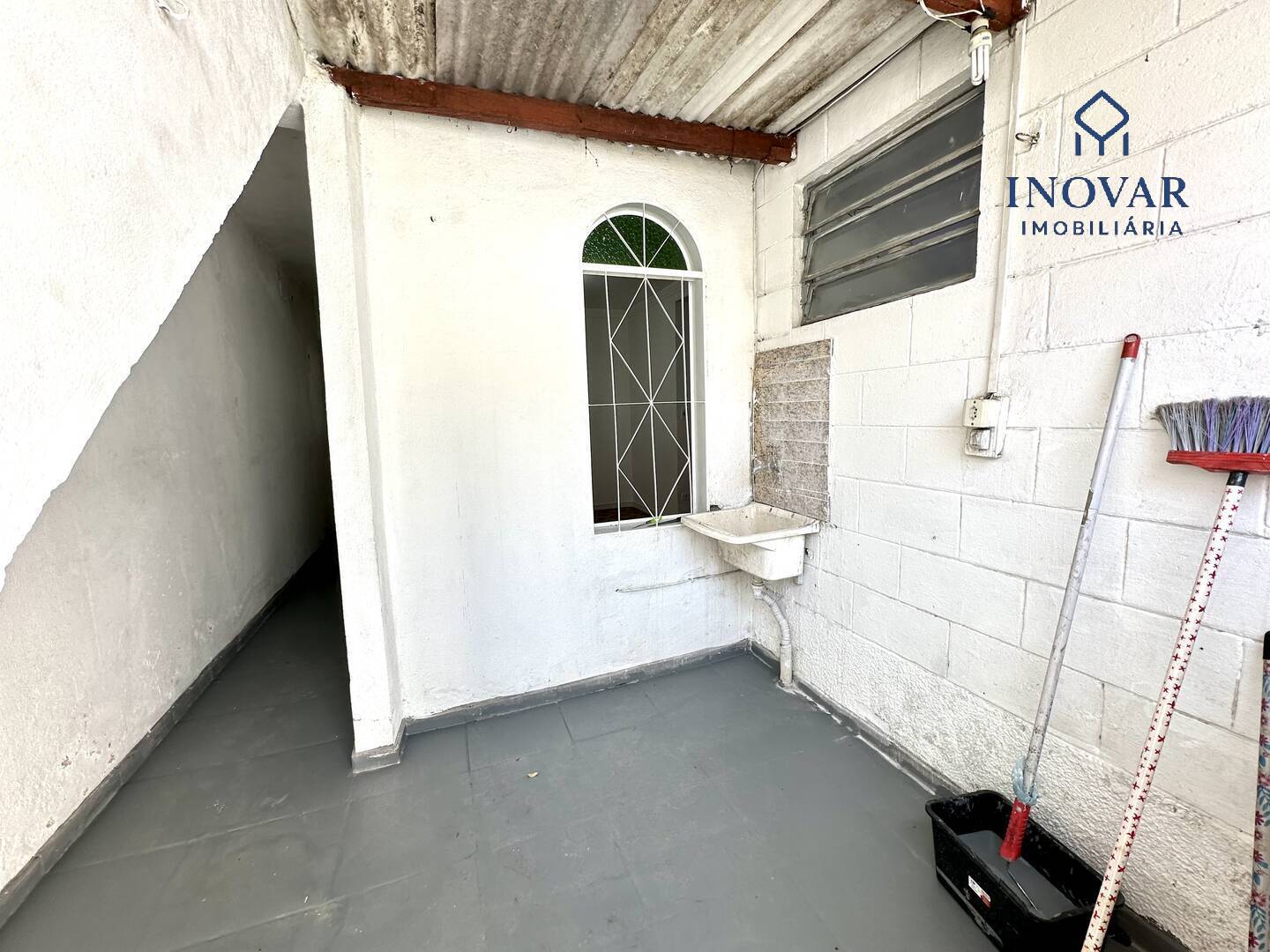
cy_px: 476
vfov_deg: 85.7
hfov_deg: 102.1
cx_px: 635
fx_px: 514
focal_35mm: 14
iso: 40
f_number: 2.2
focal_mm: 2.22
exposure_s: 1/128
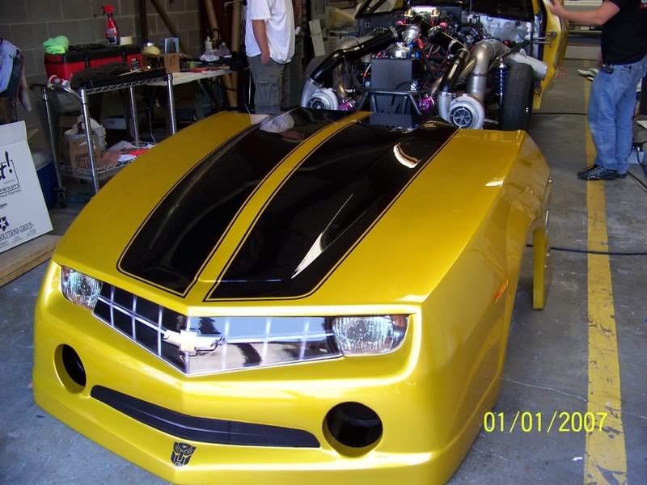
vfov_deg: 39.7
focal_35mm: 36
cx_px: 324
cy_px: 242
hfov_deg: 51.4
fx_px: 673
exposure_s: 1/50
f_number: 2.8
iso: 64
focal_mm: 5.85
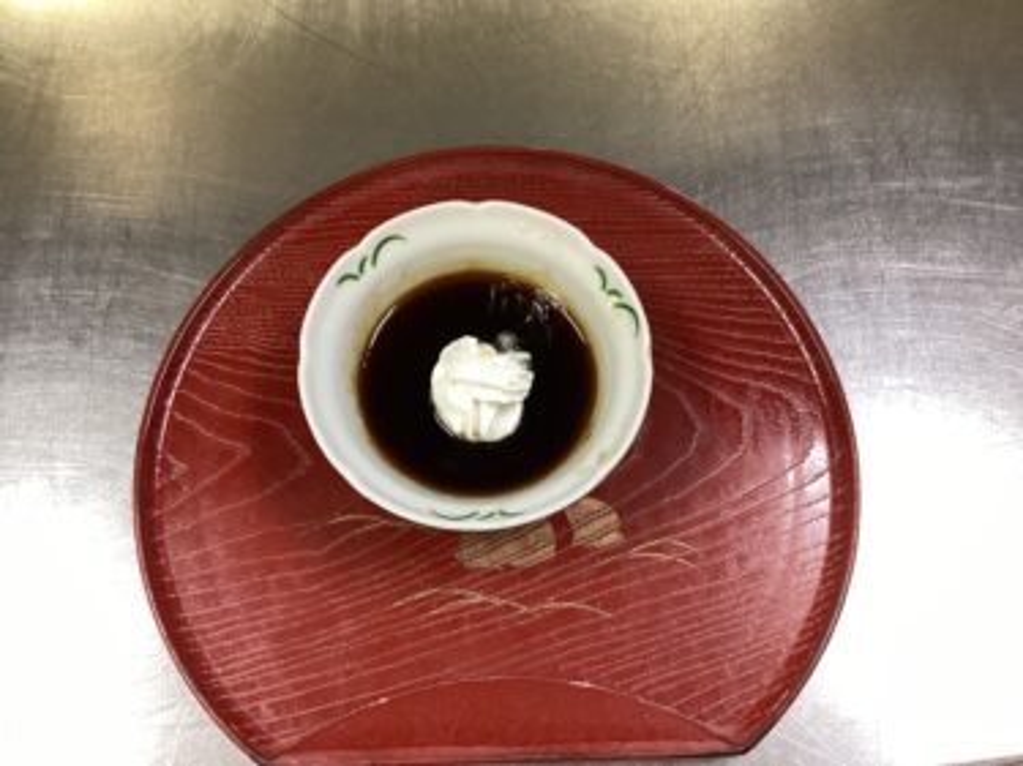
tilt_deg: -71.0
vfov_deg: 45.4
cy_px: 383
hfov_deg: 58.4
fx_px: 916
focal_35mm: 31
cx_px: 512
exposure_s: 1/60
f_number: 2.4
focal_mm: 3.3
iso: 200
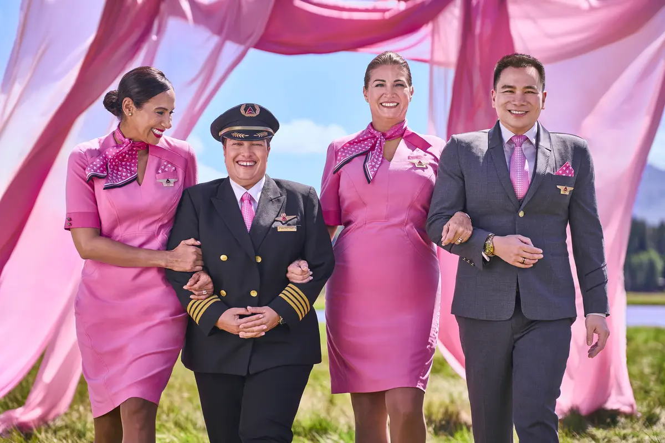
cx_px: 332
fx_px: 1570
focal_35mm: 85
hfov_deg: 23.9
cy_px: 222
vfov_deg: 16.1
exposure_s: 1/2000
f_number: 2.5
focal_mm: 85
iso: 100
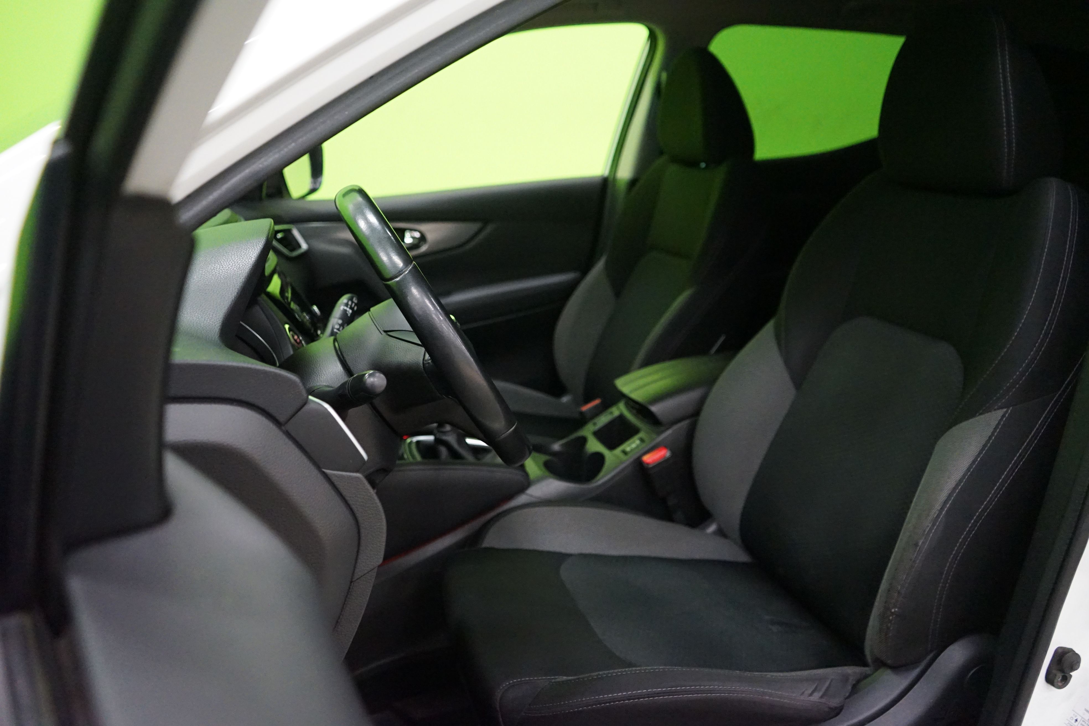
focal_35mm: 28
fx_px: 847
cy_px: 363
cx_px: 544
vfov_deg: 46.4
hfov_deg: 65.5
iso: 6400
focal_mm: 28
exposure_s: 1/50
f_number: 3.5
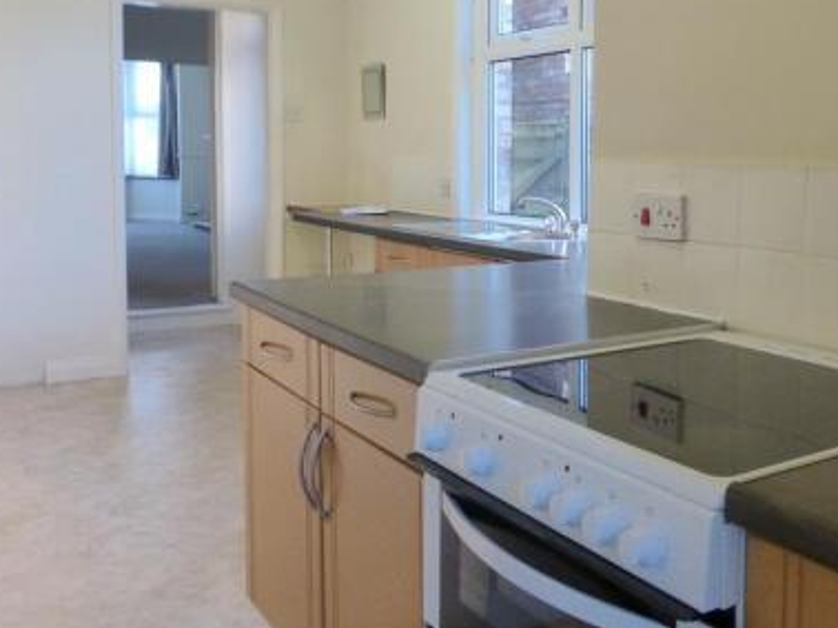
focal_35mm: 37
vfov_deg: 38.3
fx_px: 895
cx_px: 578
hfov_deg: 49.1
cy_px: 223
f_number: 3.3
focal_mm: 4.3
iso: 400
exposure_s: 1/50
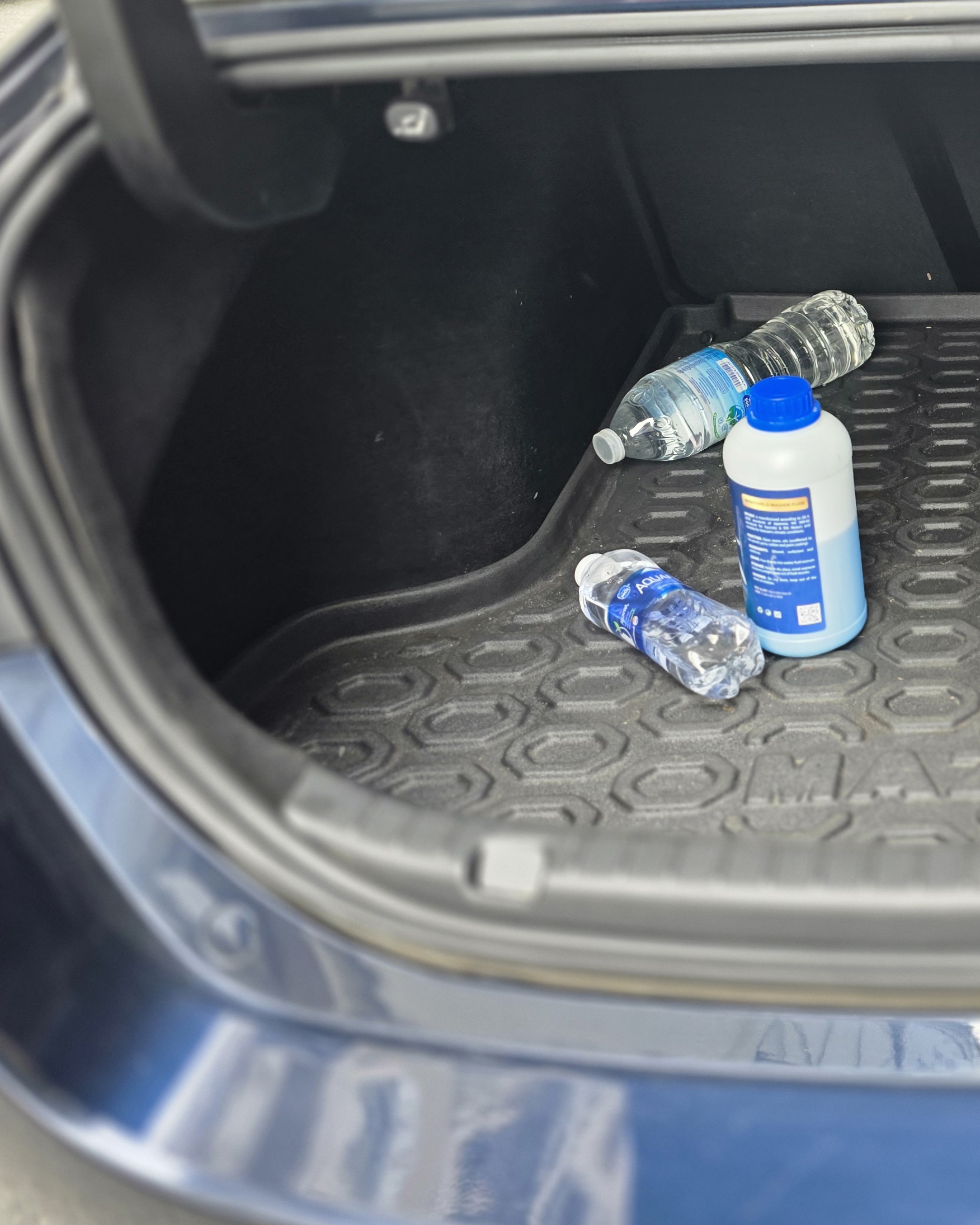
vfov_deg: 44.5
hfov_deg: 32.1
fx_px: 1486
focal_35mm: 41
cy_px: 478
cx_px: 1081
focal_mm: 6.3
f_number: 1.7
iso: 100
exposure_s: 1/180
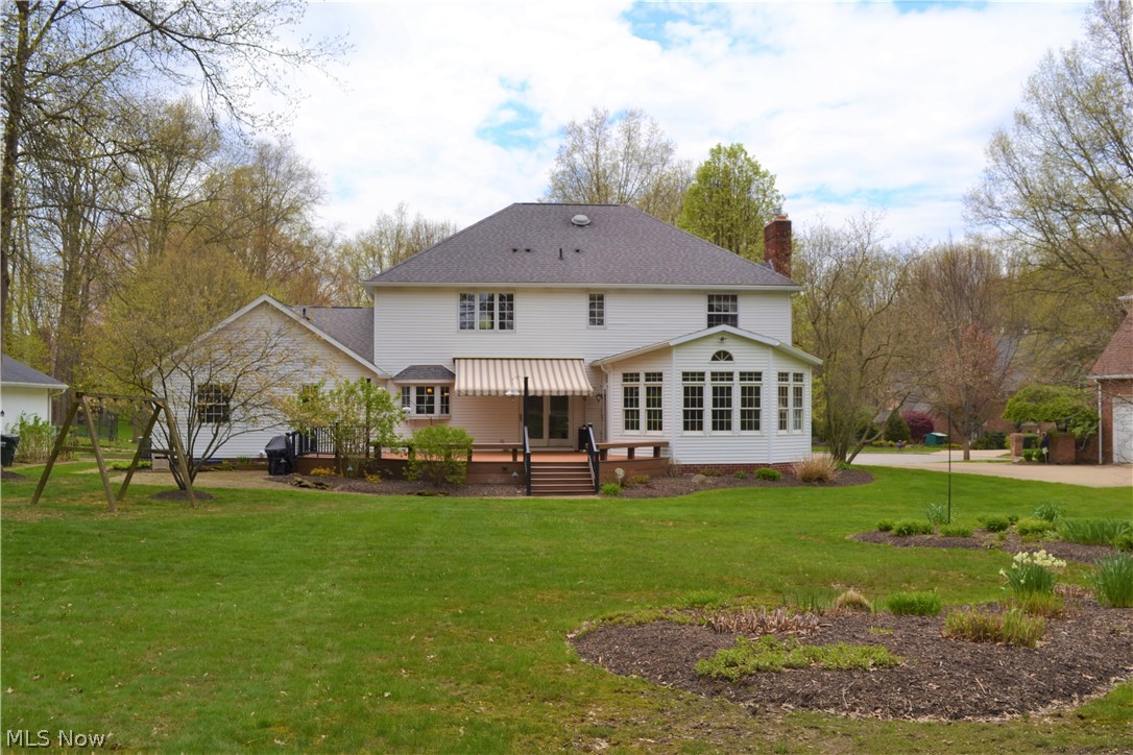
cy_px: 378
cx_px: 566
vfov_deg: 34.2
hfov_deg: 49.6
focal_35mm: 39
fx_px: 1227
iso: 100
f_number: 8
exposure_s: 1/200
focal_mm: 26
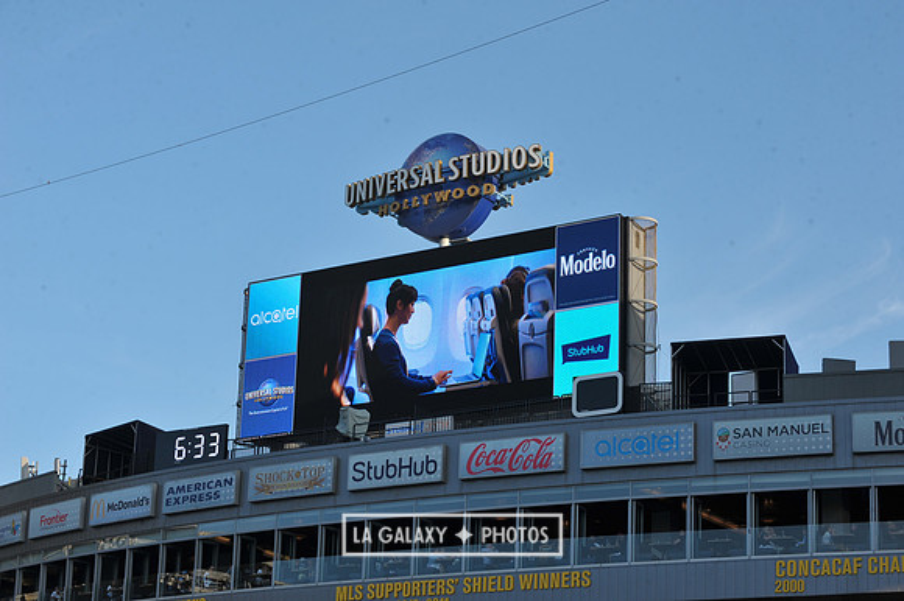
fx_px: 2008
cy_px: 300
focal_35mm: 80
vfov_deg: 17.0
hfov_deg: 25.4
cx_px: 452
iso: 400
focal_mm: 80
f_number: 10
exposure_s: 1/400
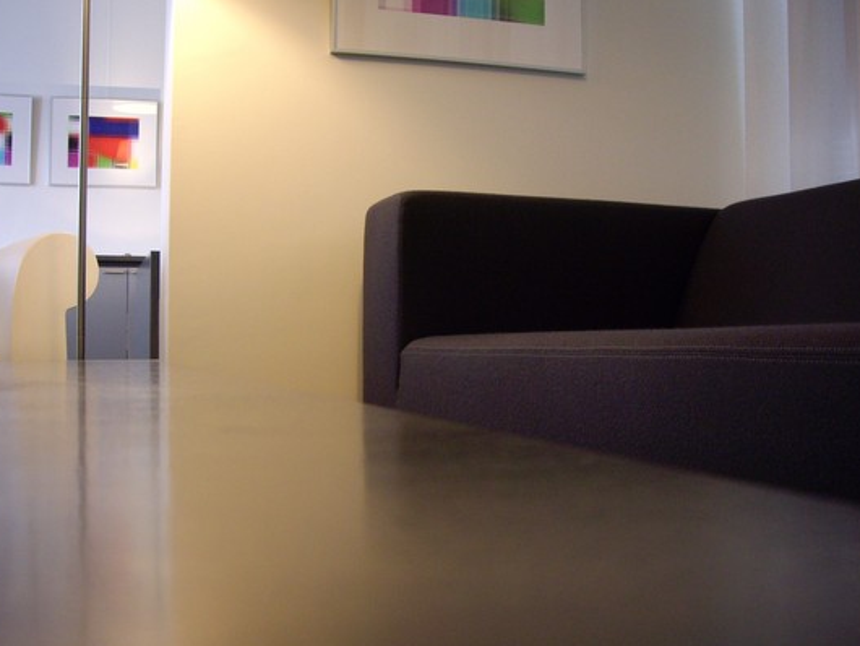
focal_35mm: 43
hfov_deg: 43.8
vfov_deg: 33.6
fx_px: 1069
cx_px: 411
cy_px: 326
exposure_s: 1/15
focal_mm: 6.2
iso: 200
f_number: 2.7
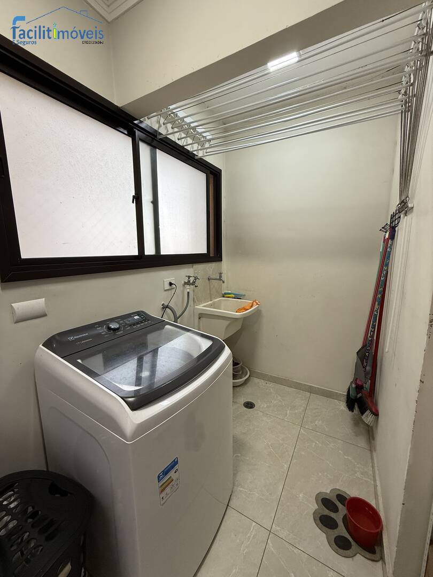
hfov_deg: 85.7
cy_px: 288
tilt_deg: -8.2
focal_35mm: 14
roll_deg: -0.2
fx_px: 233
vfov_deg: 102.1
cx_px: 216
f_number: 2.2
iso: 160
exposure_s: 1/120
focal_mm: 2.22
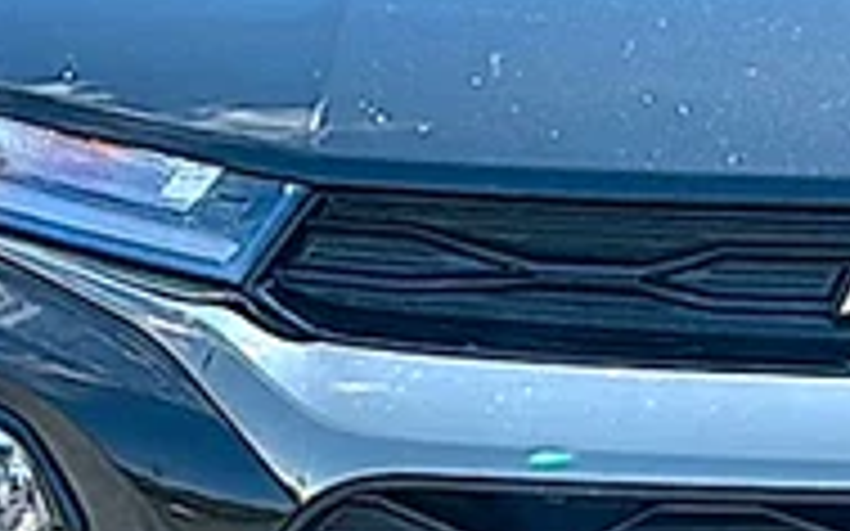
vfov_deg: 8.8
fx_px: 3451
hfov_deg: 13.7
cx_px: 989
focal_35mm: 149
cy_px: 232
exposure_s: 1/2421
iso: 80
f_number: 1.78
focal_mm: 6.86
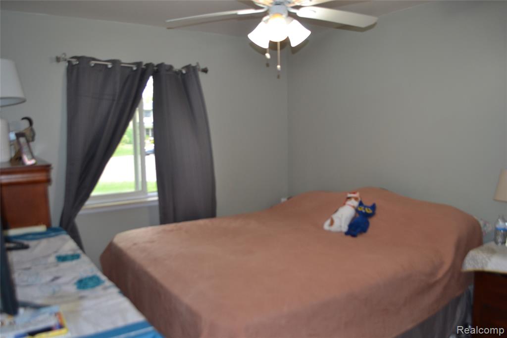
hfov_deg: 67.4
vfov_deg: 47.9
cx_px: 254
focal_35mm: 27
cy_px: 169
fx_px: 380
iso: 400
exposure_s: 1/60
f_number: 4
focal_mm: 18
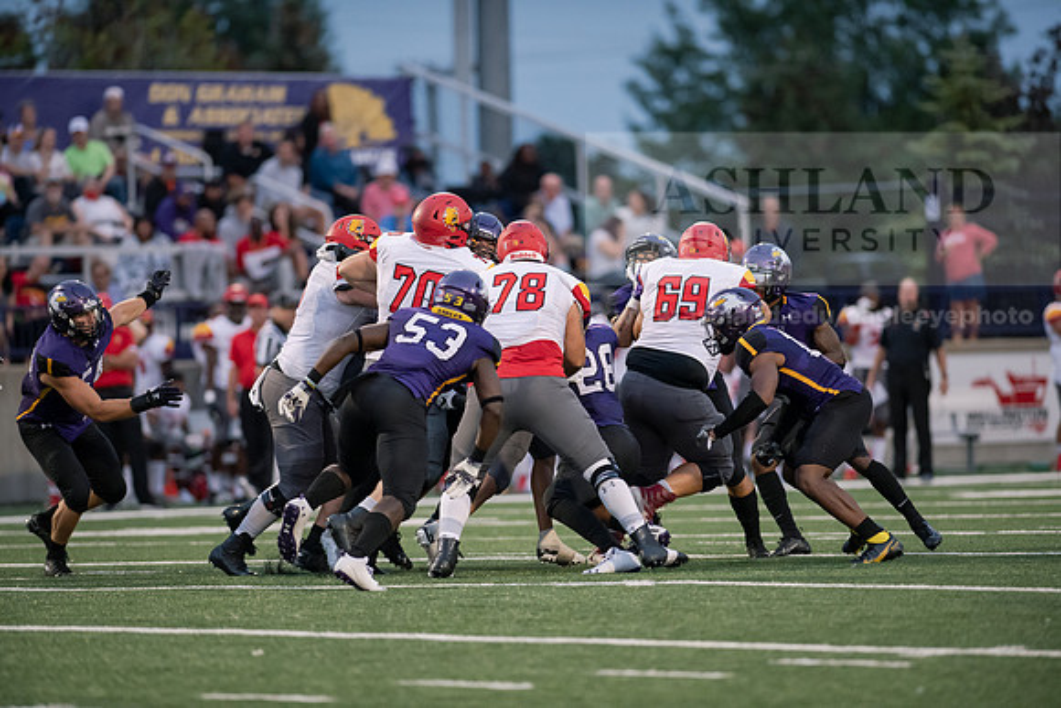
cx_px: 530
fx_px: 8843
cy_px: 354
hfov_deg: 6.9
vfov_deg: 4.6
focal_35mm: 300
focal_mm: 300
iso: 3200
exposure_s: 1/800
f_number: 2.8
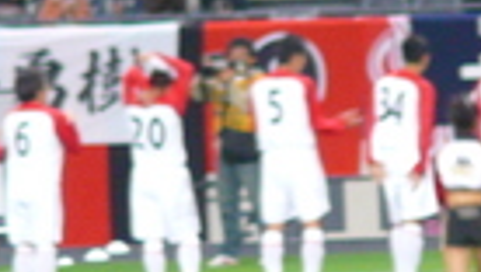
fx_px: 14812
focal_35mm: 1160
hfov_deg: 1.9
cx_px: 289
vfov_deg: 1.1
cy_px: 159
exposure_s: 1/20
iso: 200
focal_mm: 52
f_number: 4.2
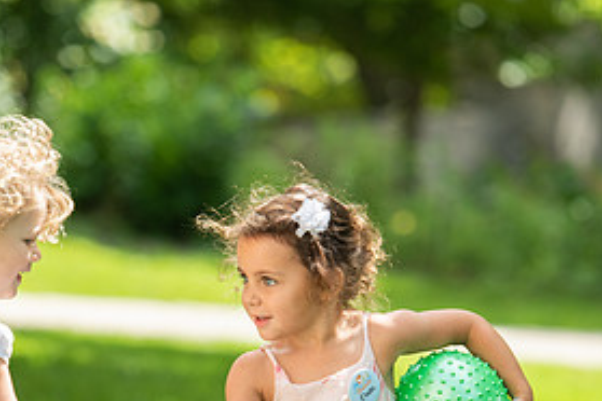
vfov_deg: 3.7
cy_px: 413
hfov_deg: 5.5
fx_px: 6254
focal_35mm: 374
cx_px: 237
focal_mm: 180
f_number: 4
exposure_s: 1/640
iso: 200
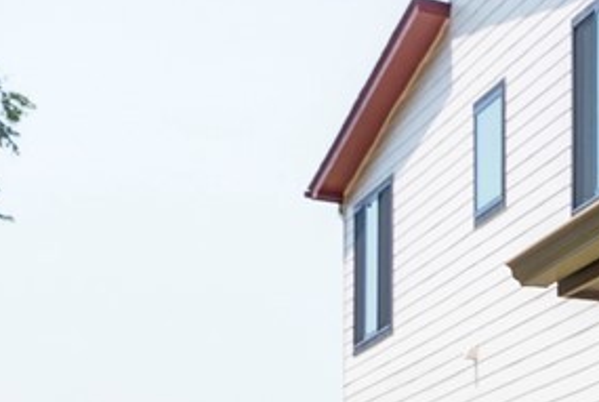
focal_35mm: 114
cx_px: 1856
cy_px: 678
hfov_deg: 10.8
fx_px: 1900
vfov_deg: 11.4
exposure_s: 1/160
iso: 400
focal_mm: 16
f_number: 9
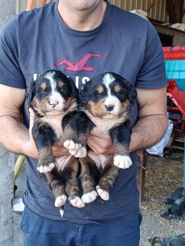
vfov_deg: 45.8
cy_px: 123
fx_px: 292
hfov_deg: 35.1
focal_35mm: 41
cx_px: 92
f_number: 1.7
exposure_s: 1/100
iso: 355
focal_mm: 5.24
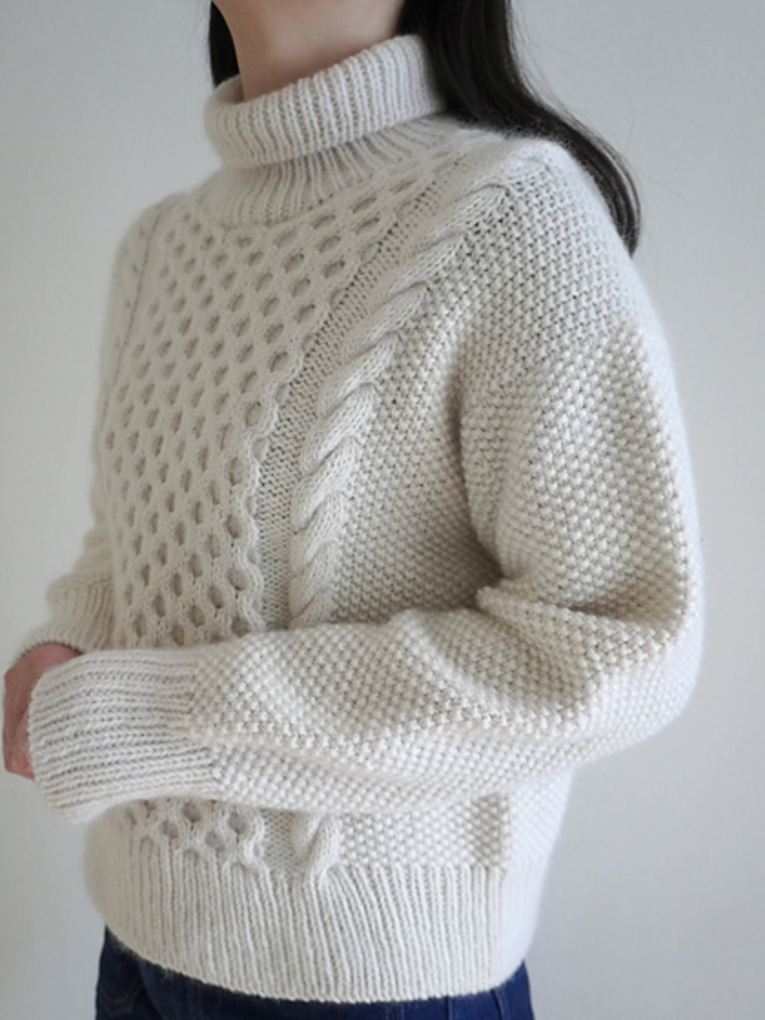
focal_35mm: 33
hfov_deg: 42.9
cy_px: 568
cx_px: 382
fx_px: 972
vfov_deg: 55.2
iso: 2000
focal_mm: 20
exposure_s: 1/30
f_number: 4
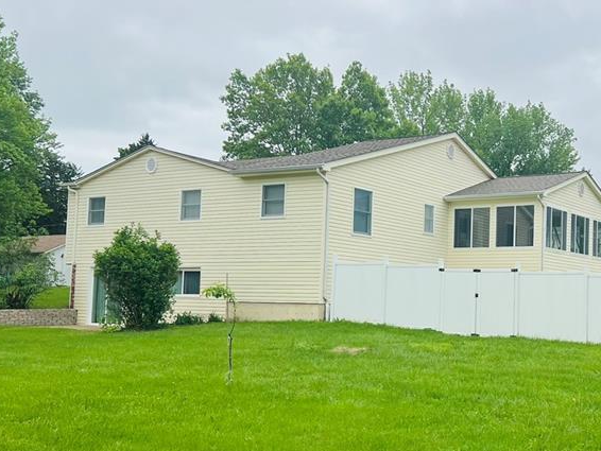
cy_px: 272
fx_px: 816
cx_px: 465
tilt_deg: +3.7
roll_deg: -1.0
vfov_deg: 30.8
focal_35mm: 47
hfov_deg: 39.1
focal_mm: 5.7
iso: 50
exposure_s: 1/5076
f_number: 1.5
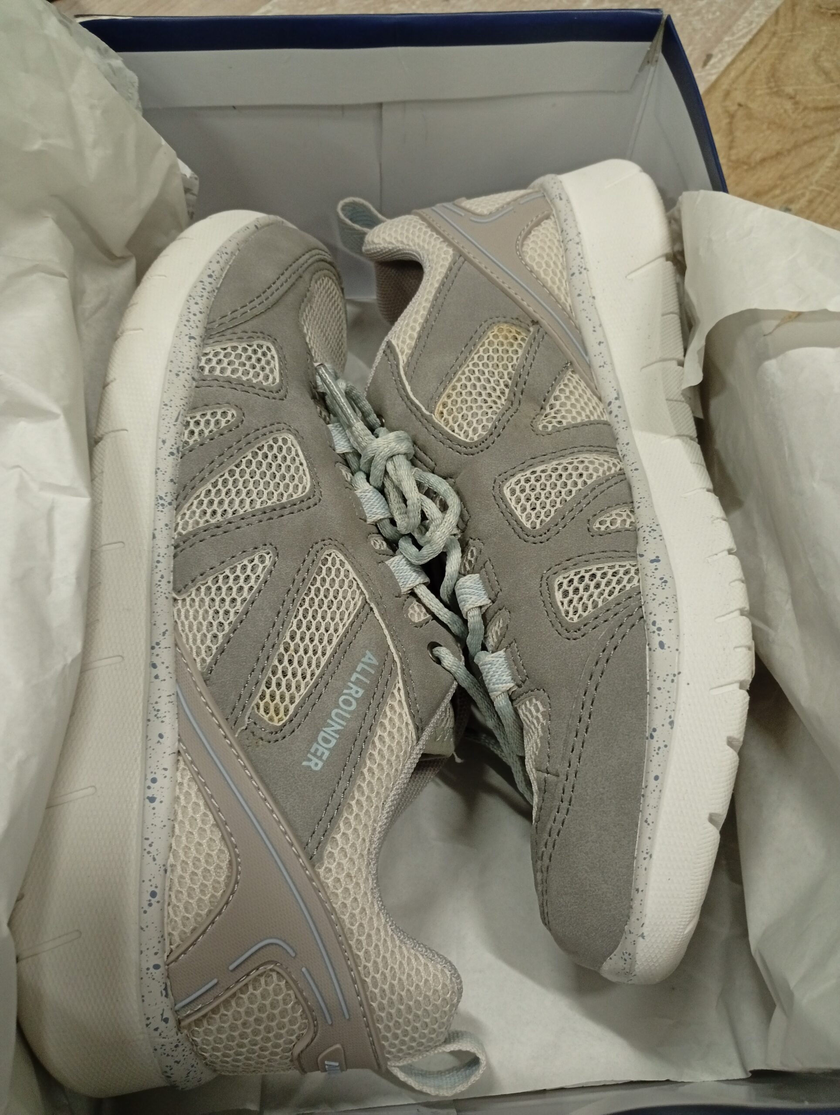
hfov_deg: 51.5
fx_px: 871
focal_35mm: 27
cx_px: 420
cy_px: 558
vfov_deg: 65.2
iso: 711
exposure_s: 1/20
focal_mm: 3.98
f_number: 1.8
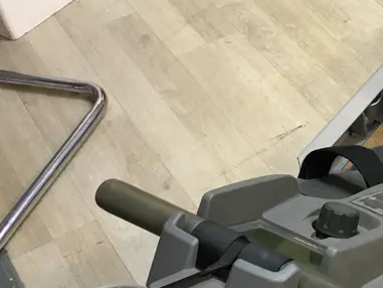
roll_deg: +1.1
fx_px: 863
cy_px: 161
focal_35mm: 78
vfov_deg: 18.9
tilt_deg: -43.5
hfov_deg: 22.7
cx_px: 474
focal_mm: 4.15
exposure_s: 1/17
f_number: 2.2
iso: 40
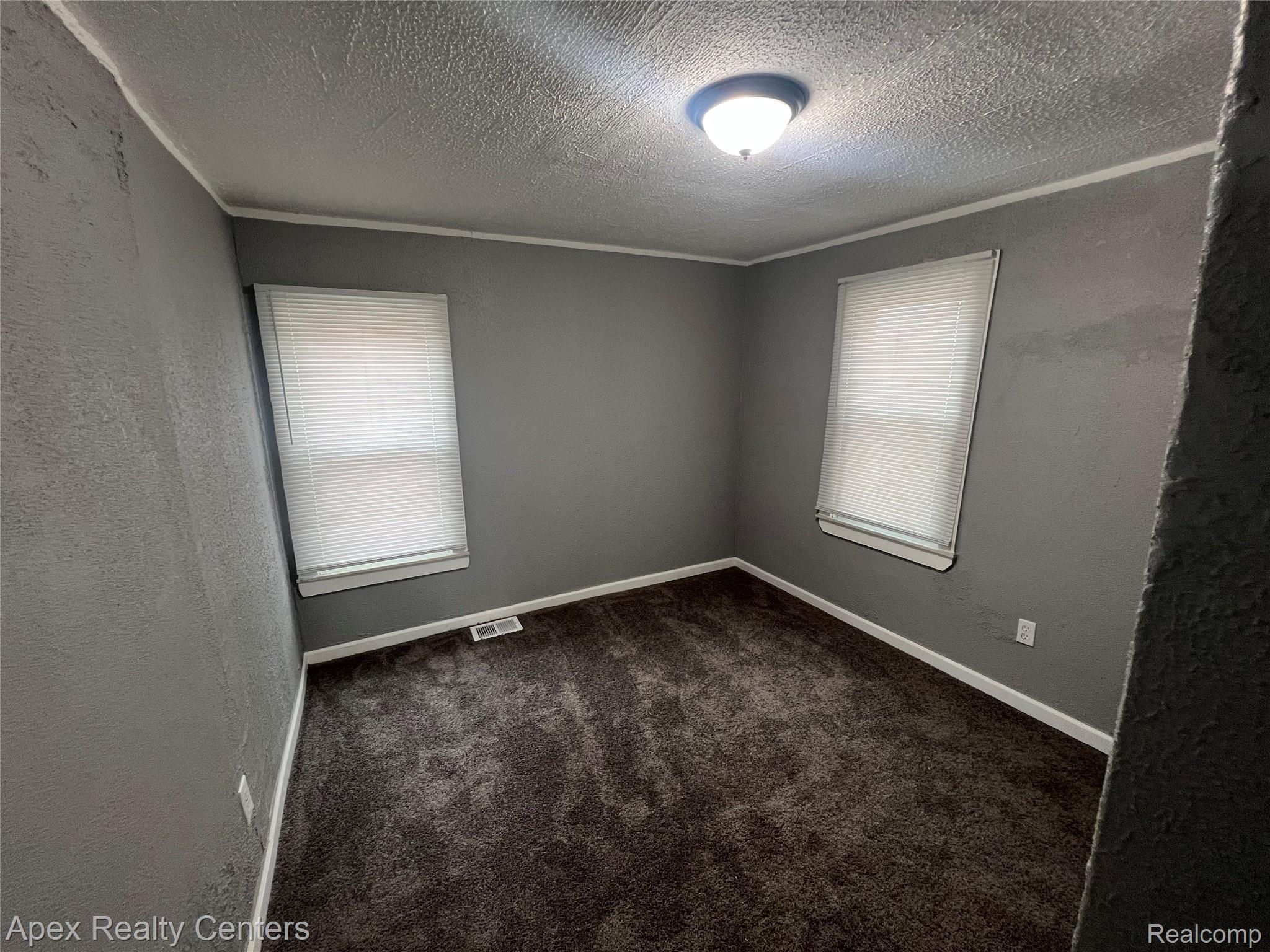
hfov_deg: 106.2
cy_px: 476
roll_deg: +0.3
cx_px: 635
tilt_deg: -12.0
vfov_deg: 89.9
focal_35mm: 13
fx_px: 477
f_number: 1.8
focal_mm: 1.57
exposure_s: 1/60
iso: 200
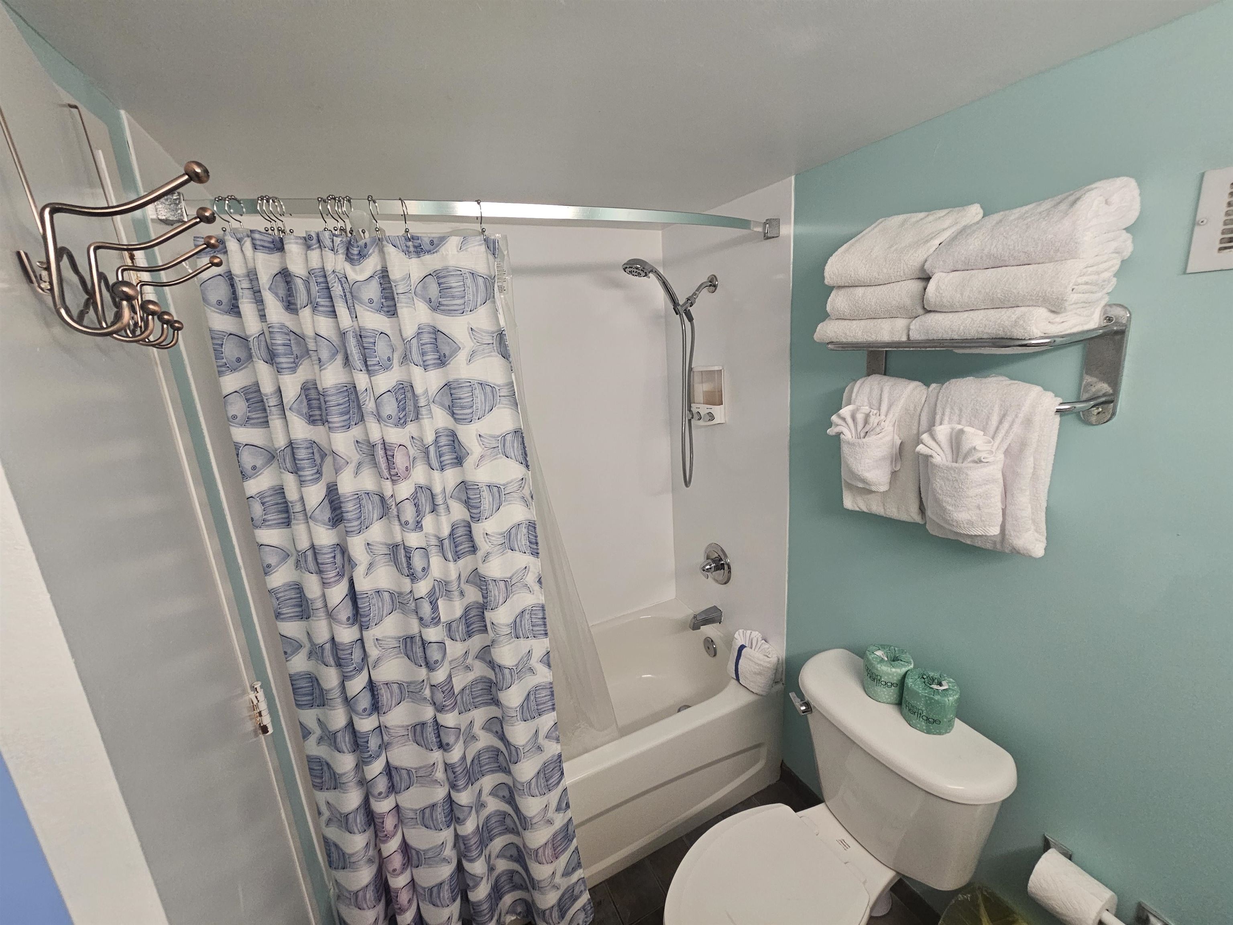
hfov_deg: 106.2
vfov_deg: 89.9
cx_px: 616
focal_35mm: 13
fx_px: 463
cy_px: 462
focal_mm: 2.2
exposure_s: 1/60
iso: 200
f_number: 2.2
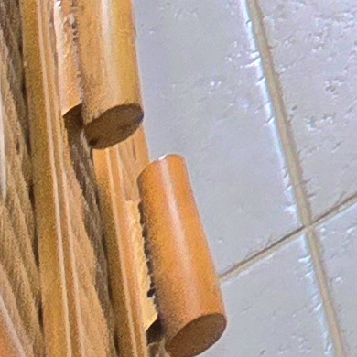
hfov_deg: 9.4
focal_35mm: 118
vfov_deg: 8.9
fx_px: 1377
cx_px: 1227
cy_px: -949
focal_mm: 2.2
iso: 80
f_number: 2.2
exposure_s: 1/50.3
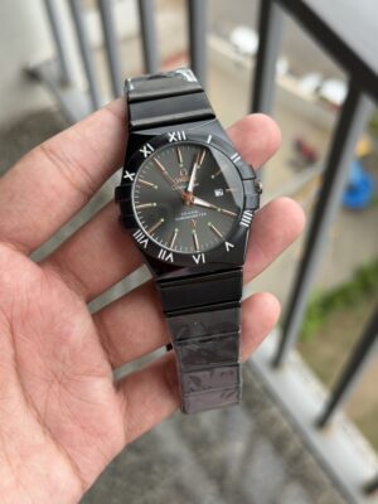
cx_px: 189
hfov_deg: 30.3
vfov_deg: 39.7
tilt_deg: -62.4
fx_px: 699
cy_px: 252
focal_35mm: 48
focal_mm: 6.76
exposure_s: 1/487
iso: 64
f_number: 1.78
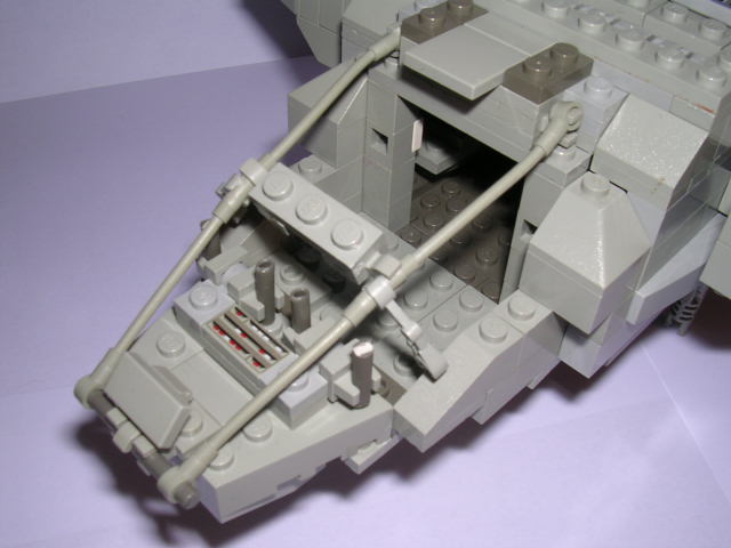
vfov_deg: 37.7
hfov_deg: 49.0
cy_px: 274
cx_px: 366
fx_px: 802
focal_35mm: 38
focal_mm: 5.8
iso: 100
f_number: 5.6
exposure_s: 1/60.1
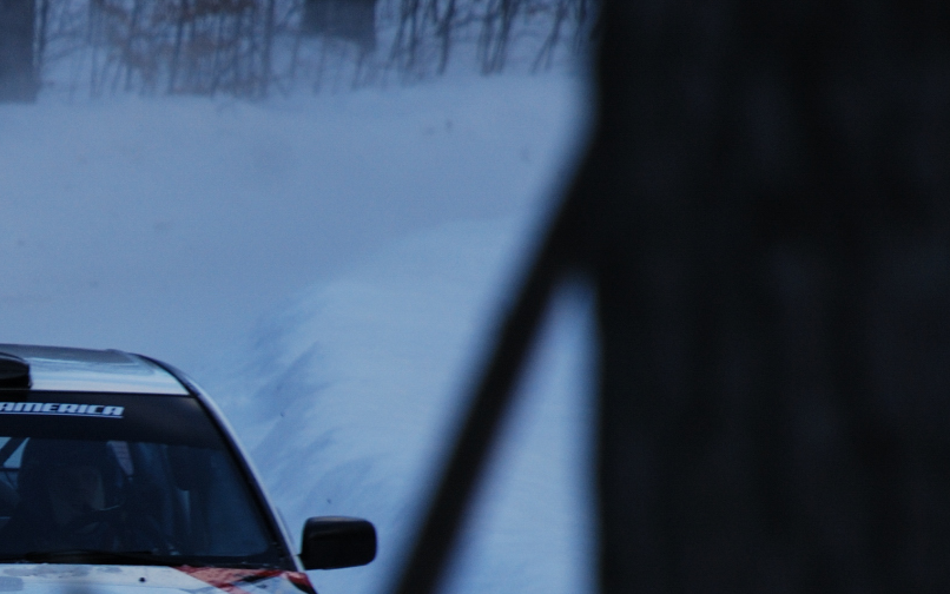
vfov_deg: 2.5
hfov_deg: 4.0
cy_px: 598
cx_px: -145
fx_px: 13602
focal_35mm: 525
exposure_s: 1/200
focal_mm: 135
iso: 200
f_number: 5.6
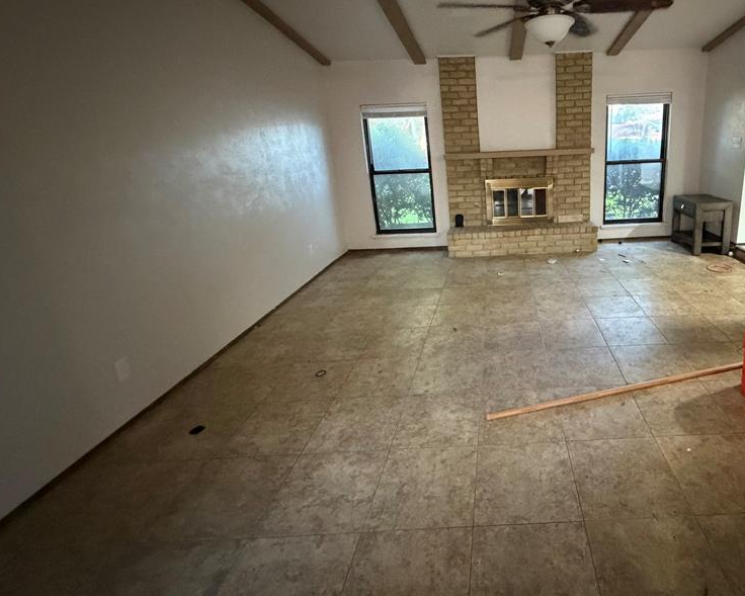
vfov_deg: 70.2
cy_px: 242
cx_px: 505
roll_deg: +2.5
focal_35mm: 19
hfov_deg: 80.1
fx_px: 419
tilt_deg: -15.0
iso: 1250
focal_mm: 2.22
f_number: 2.2
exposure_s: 1/40
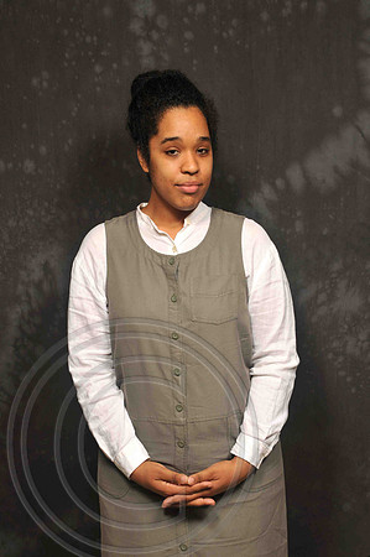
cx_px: 185
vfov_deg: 33.4
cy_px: 278
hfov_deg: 22.6
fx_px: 927
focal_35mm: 60
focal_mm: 40
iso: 200
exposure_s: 1/125
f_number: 7.1
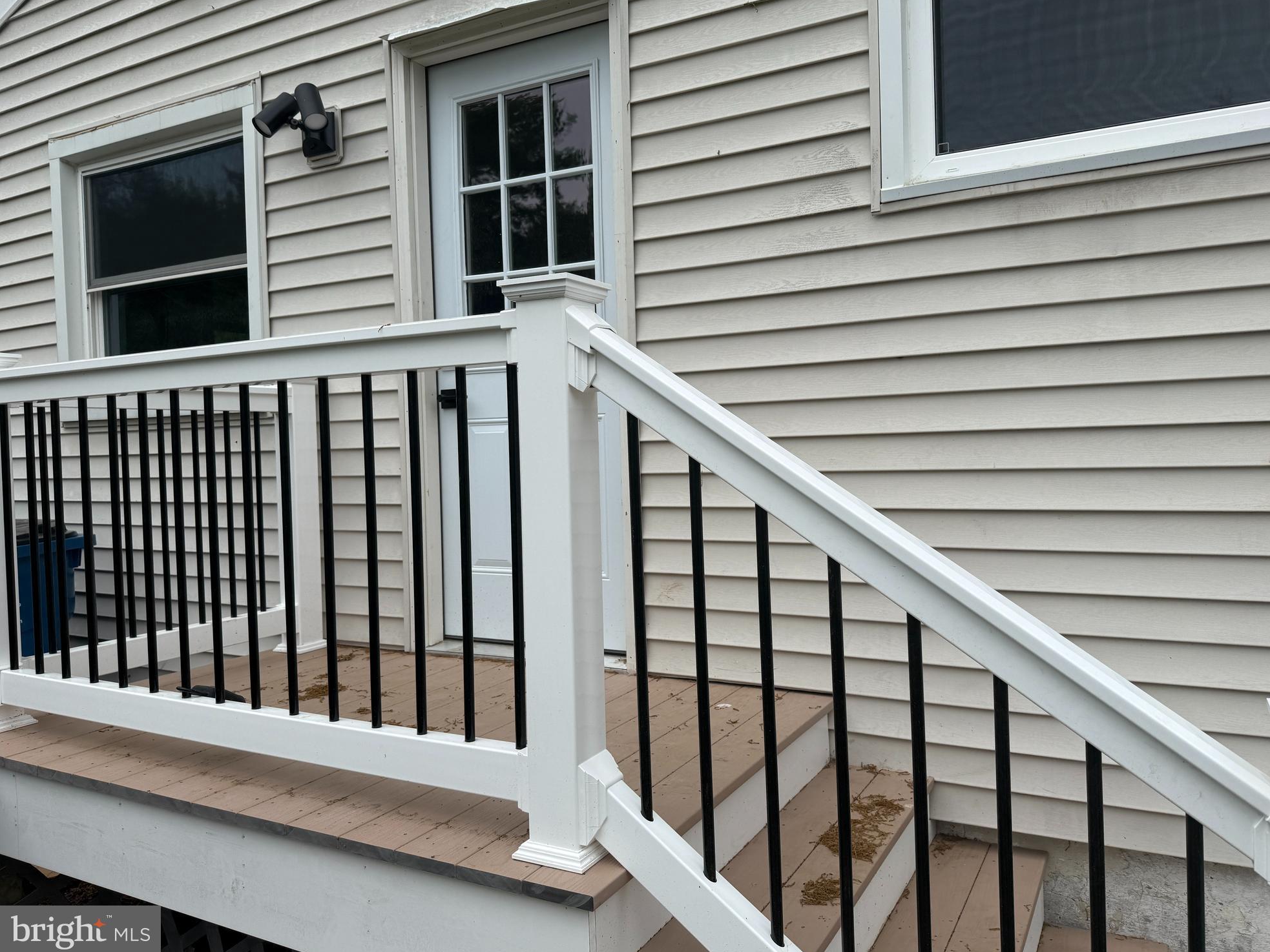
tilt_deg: -1.3
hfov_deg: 69.4
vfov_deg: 54.9
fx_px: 917
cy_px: 463
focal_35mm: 25
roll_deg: +1.1
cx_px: 661
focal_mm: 6.76
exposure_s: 1/2053
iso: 80
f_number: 1.78
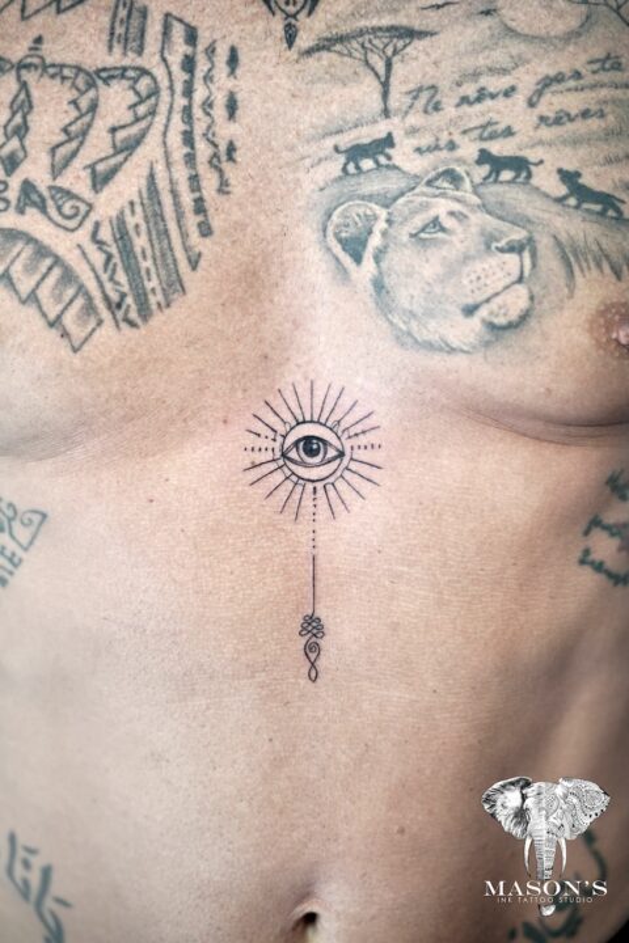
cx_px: 314
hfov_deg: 27.0
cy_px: 472
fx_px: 1310
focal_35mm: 50
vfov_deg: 39.6
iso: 250
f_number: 1.8
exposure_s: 1/250
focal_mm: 50
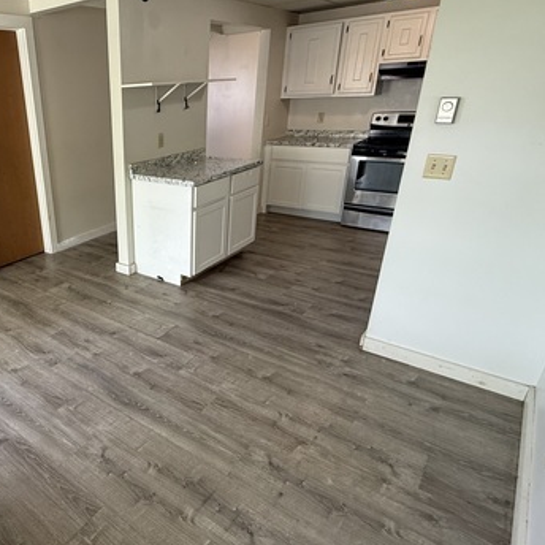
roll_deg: +3.4
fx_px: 427
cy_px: 277
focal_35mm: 24
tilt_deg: -24.2
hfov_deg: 60.8
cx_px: 126
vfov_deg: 65.0
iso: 250
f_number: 2.2
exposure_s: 1/120
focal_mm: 2.22
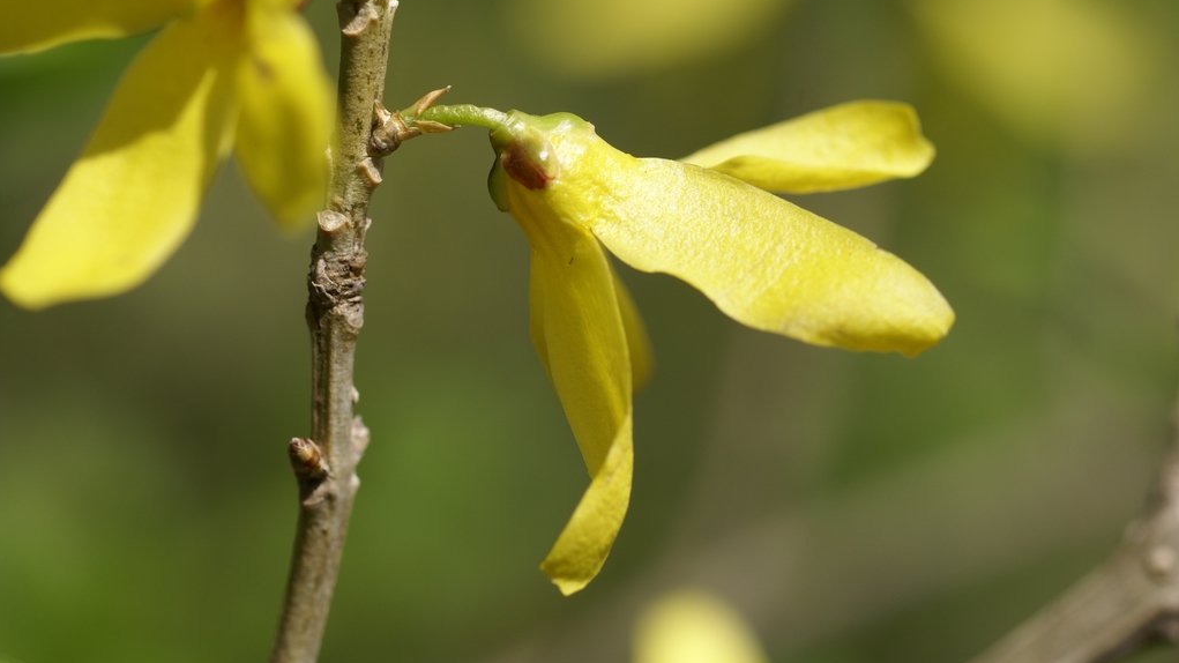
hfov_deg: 15.1
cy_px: 286
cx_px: 589
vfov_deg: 8.5
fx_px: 4439
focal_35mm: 142
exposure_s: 1/200
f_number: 6.3
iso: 100
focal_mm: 90
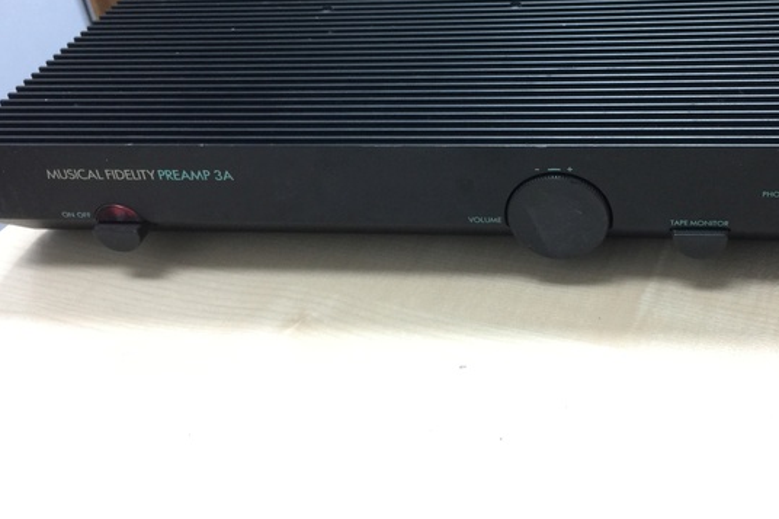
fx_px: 973
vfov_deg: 29.6
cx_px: 510
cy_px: 172
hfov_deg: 43.1
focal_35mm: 45
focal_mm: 4.15
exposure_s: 1/17
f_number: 2.2
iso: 80
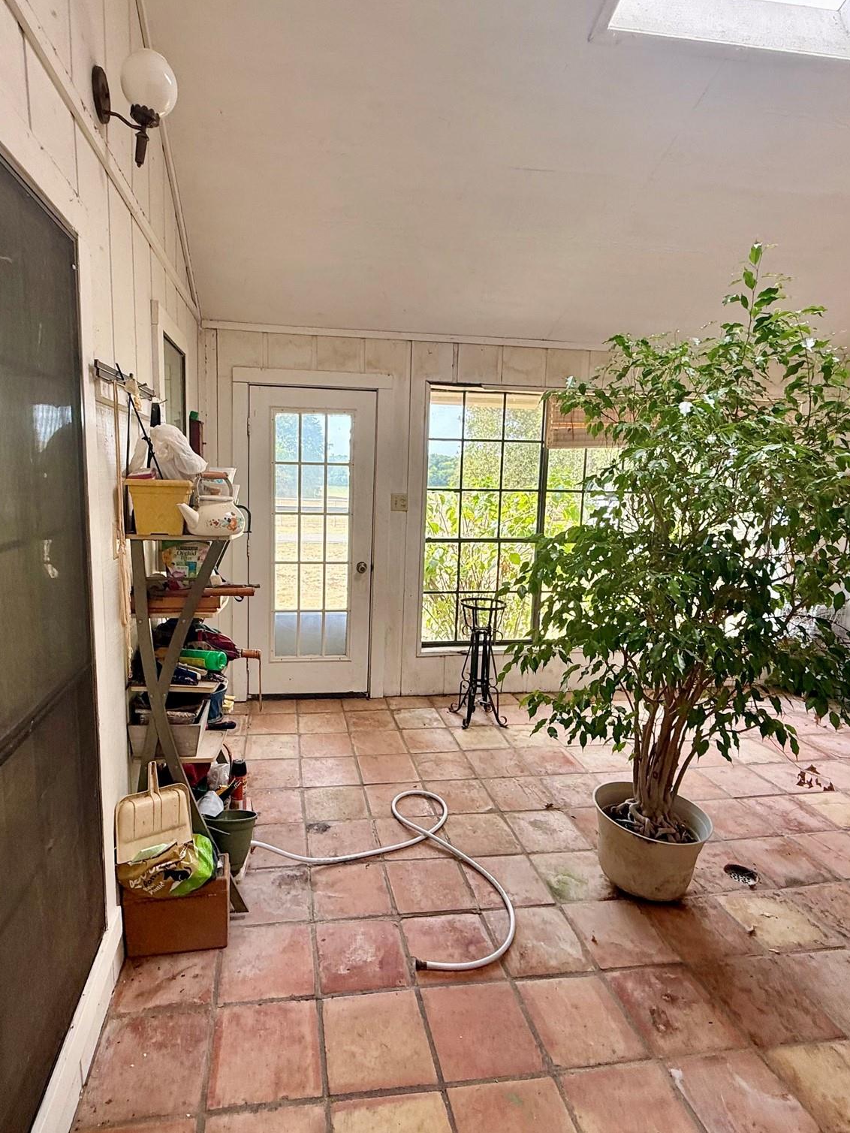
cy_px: 561
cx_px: 366
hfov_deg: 68.4
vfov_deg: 84.7
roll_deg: -0.1
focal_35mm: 19
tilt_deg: -8.5
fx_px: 622
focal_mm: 2.22
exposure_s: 1/169
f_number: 2.2
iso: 64
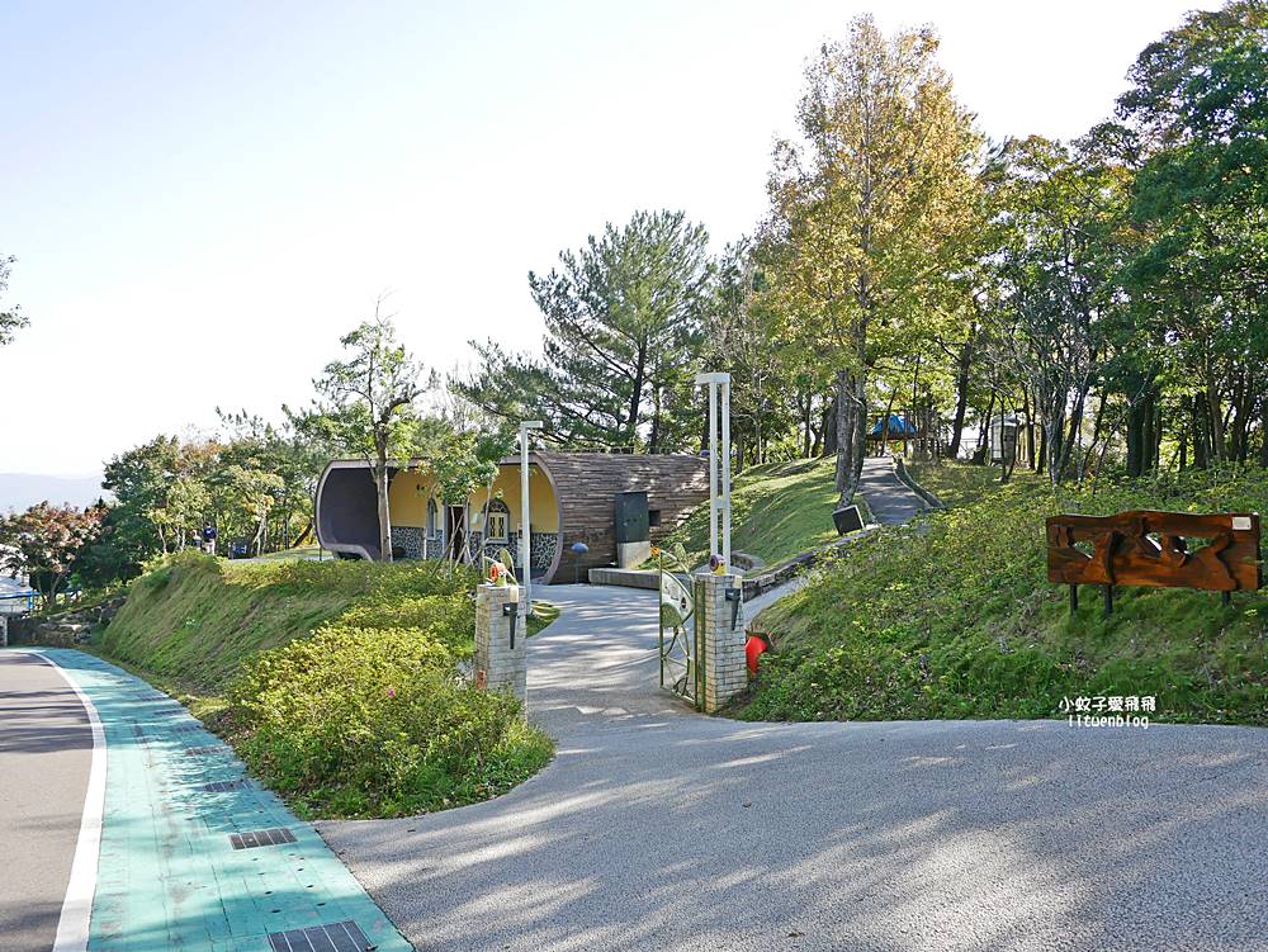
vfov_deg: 49.8
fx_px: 1026
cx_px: 634
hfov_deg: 63.4
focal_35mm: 28
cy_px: 476
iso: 200
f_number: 3.2
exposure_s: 1/640
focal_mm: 14
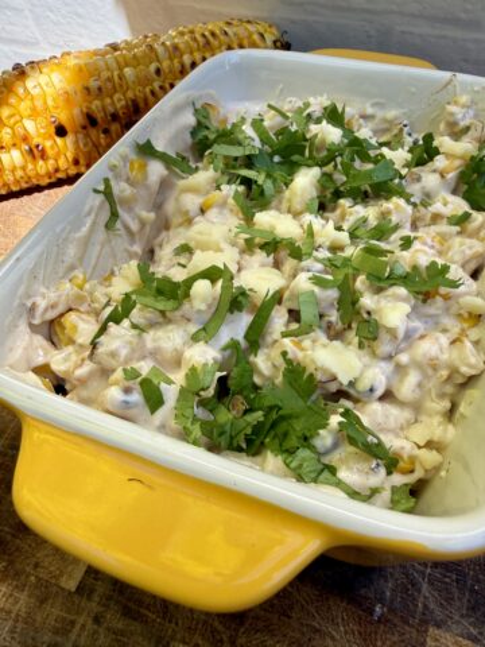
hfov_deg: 56.8
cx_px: 242
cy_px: 324
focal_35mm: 24
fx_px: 448
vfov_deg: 71.6
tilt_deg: -53.2
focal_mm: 2.22
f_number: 2.2
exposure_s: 1/236
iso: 25
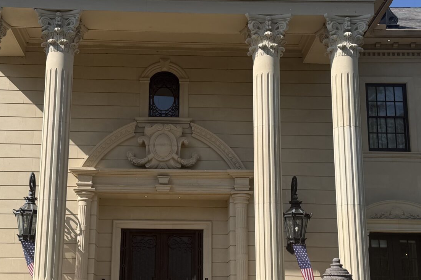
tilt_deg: +14.0
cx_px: 178
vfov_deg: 23.4
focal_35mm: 58
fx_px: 678
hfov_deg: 34.4
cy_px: 154
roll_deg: -0.3
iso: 80
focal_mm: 6.76
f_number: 1.78
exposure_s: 1/5714
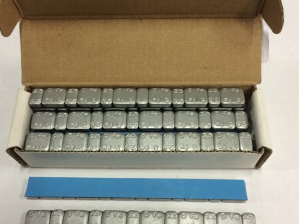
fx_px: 337
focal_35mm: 39
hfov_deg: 47.8
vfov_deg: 36.8
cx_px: 151
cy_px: 124
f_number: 2.2
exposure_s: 1/33
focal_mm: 4.15
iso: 125
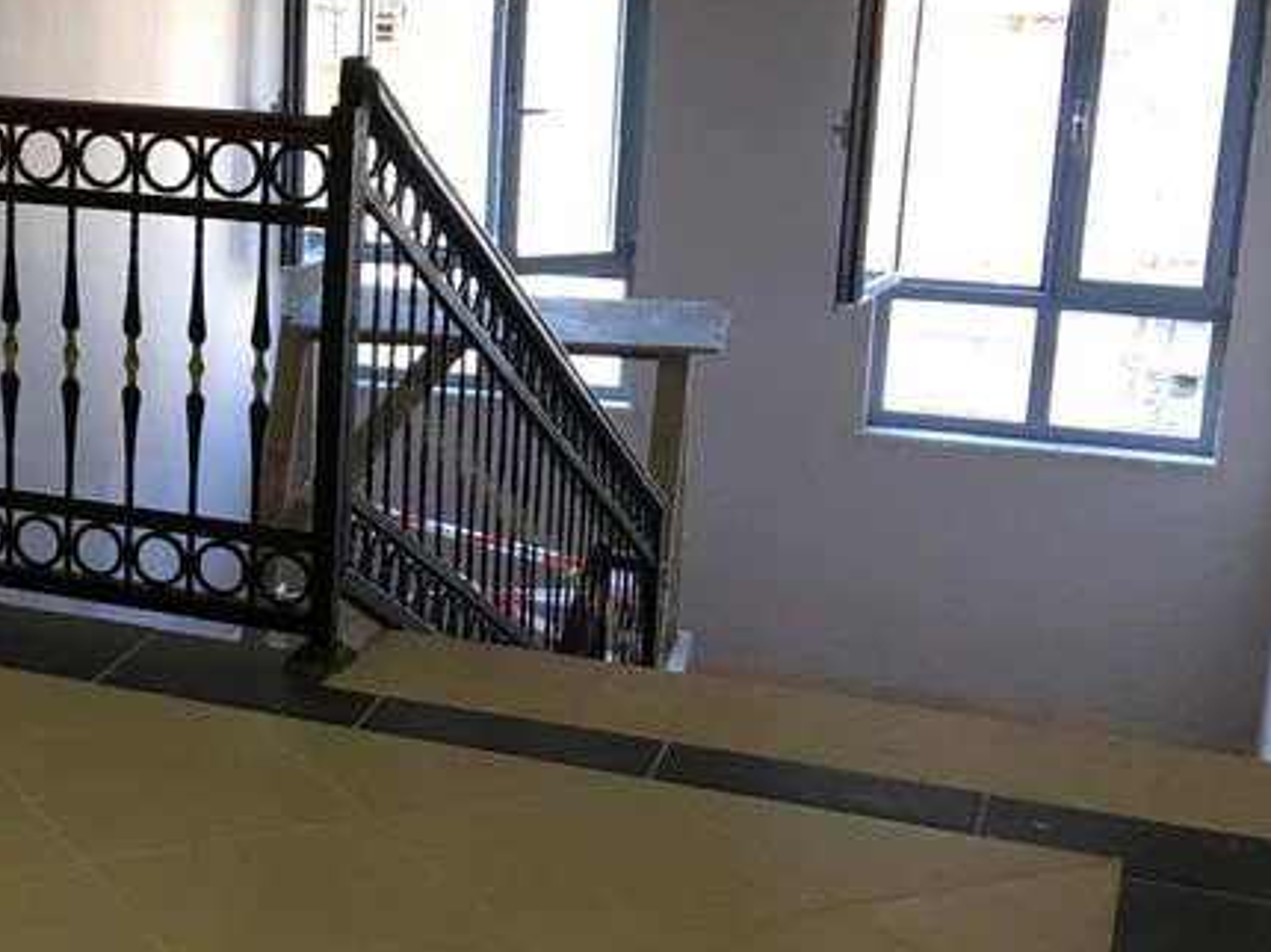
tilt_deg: -13.4
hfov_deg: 26.5
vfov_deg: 21.6
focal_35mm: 68
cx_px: -98
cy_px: 467
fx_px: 2495
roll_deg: +1.9
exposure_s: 1/33
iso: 40
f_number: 2.2
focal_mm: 4.15
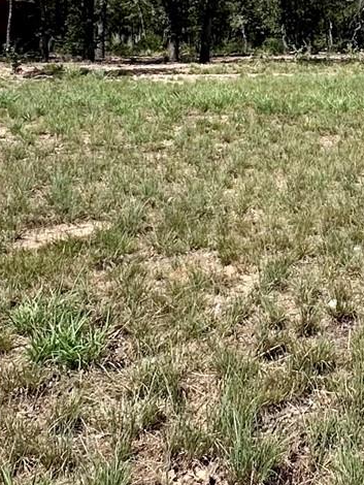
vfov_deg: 29.1
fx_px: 854
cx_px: 419
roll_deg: +0.6
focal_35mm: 61
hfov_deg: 22.4
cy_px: -25
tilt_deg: +2.7
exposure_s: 1/1401
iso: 50
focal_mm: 2.22
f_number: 2.2
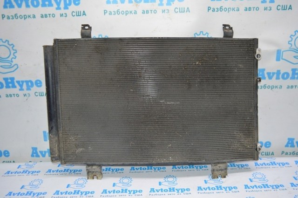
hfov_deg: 59.6
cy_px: 99
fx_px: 260
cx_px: 149
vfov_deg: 41.6
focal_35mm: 32
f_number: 4
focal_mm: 21
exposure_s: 1/80
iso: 400
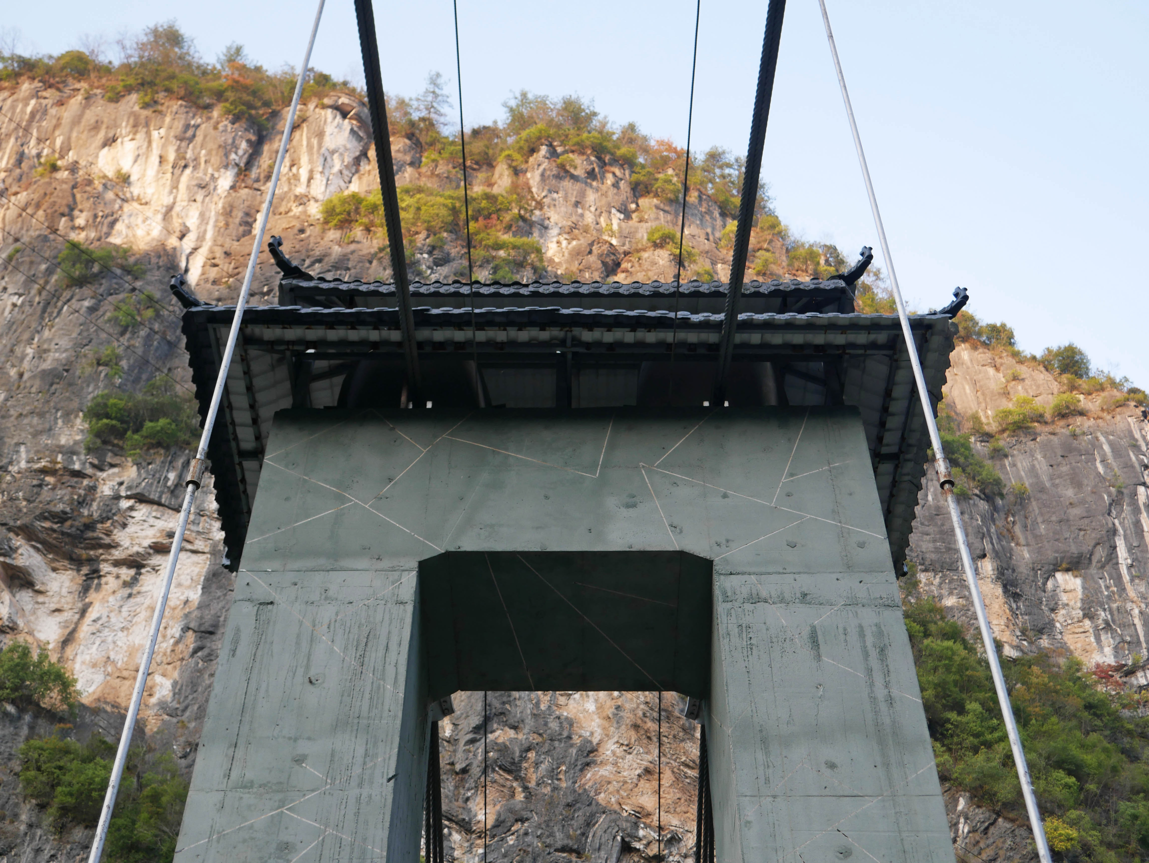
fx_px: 1594
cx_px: 574
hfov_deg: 39.6
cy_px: 432
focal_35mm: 48
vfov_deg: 30.3
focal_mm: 24
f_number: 5.2
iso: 200
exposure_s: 1/80
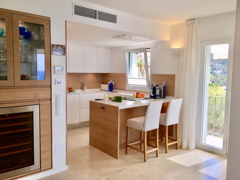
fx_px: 201
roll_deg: +0.5
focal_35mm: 29
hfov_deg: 61.7
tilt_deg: -3.2
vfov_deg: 48.2
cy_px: 90
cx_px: 120
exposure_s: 1/281
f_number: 2.2
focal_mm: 4.15
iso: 25
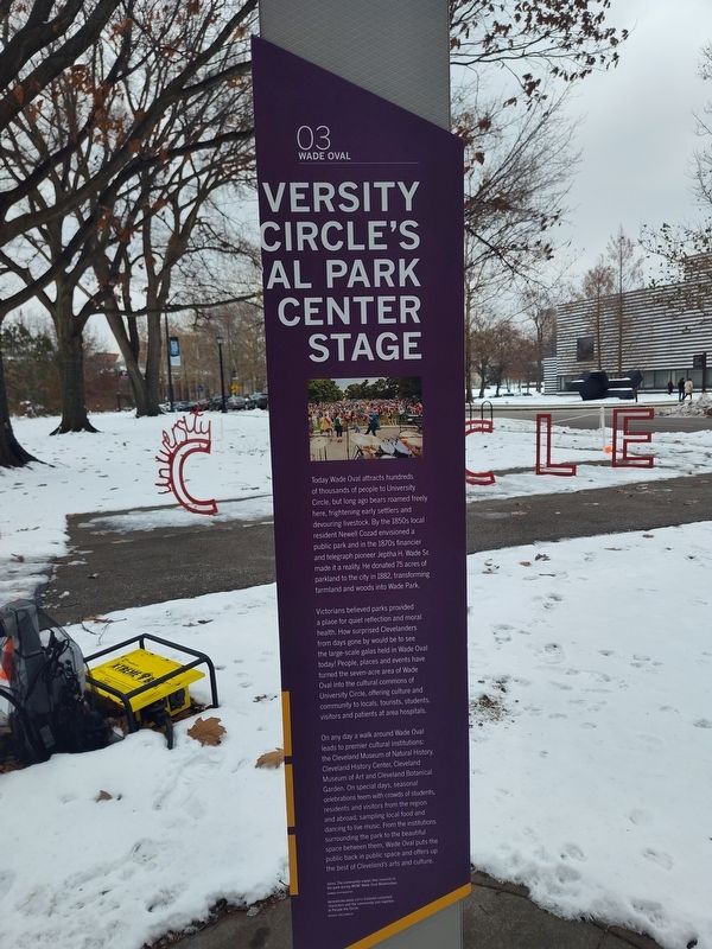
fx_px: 631
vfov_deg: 73.9
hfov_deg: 58.9
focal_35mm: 23
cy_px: 474
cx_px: 356
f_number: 1.8
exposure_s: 1/241
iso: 100
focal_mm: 5.56
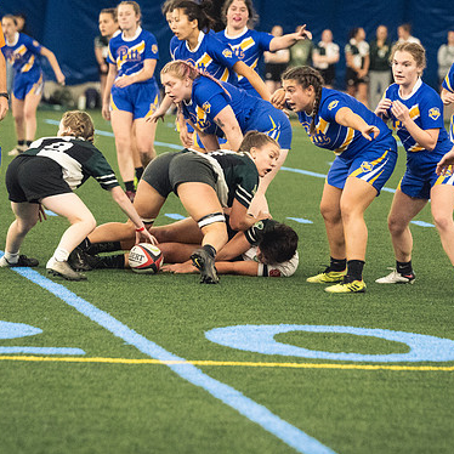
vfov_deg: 6.8
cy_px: 225
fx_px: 3813
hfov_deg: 6.8
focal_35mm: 257
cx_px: 229
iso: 11400
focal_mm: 130
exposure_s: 1/500
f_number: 2.8
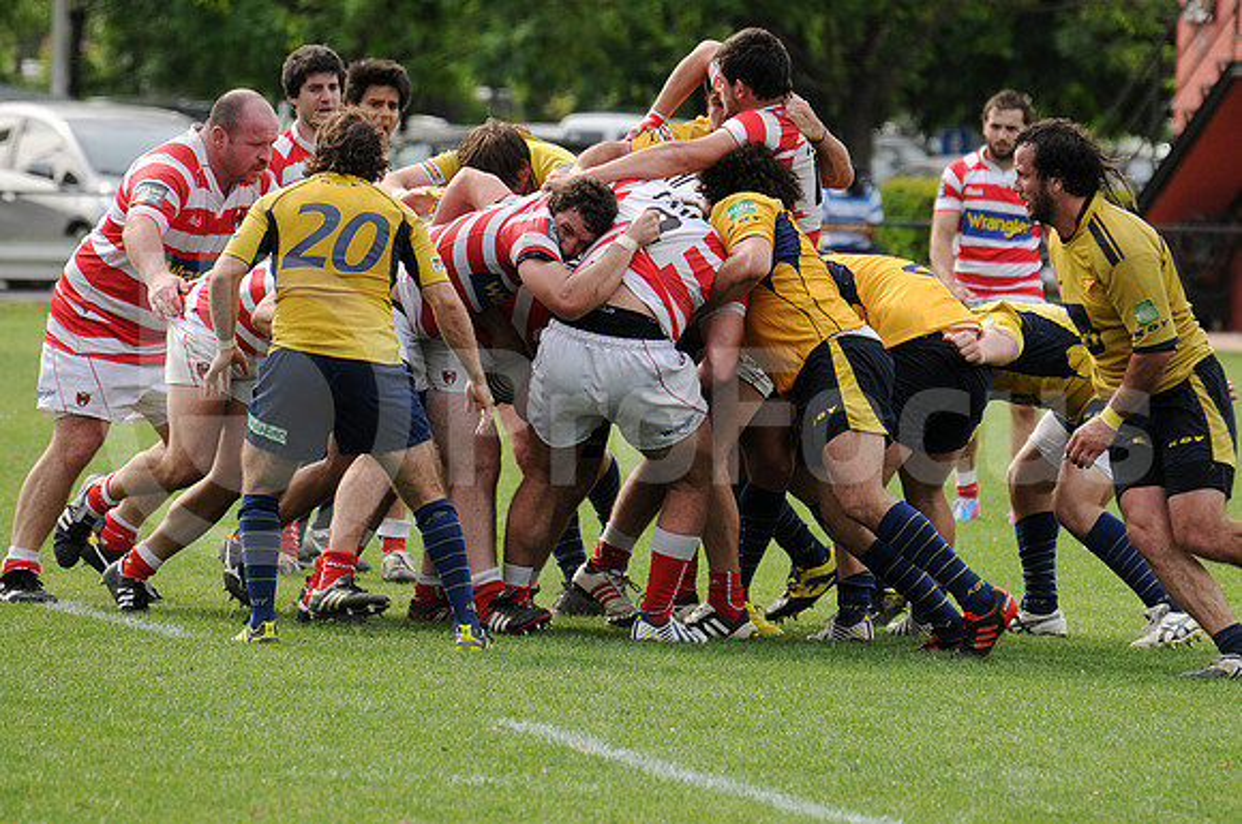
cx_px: 621
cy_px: 412
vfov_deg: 4.2
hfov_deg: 6.3
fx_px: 11369
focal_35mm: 330
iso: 320
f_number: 5.3
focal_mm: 220
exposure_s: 1/640
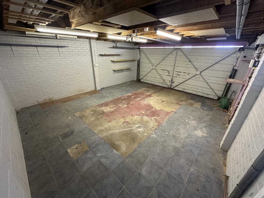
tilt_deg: -24.0
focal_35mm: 14
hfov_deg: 102.1
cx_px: 132
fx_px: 107
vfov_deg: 85.7
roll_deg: -1.1
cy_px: 99
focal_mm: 2.22
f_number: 2.2
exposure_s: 1/50
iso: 320
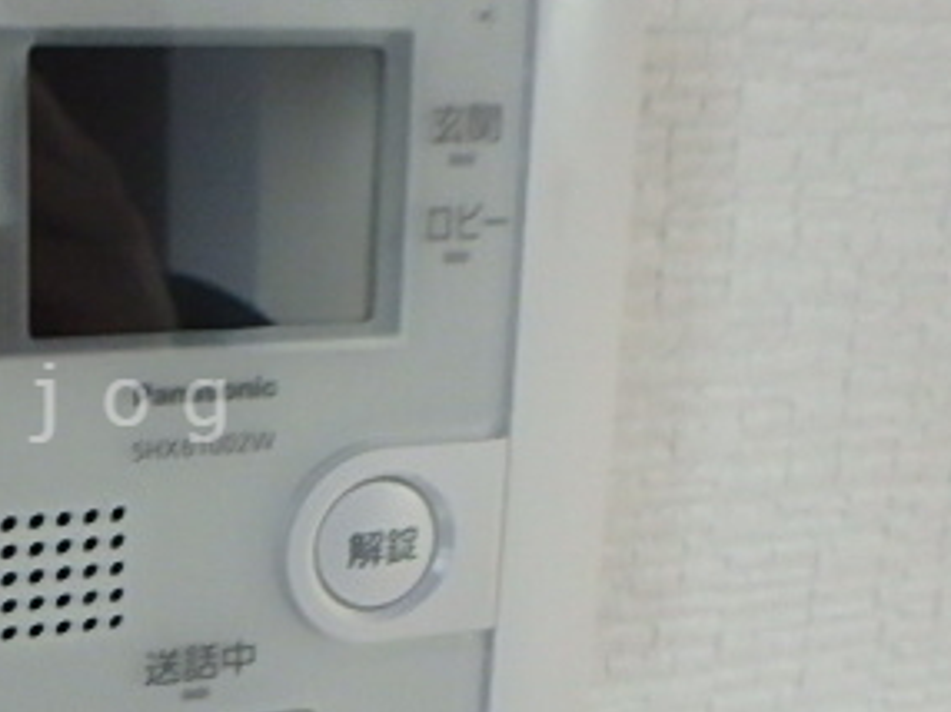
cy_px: 403
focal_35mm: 47
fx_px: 1290
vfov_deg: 30.8
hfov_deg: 36.7
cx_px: 17
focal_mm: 3.7
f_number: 3.5
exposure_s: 1/20
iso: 800
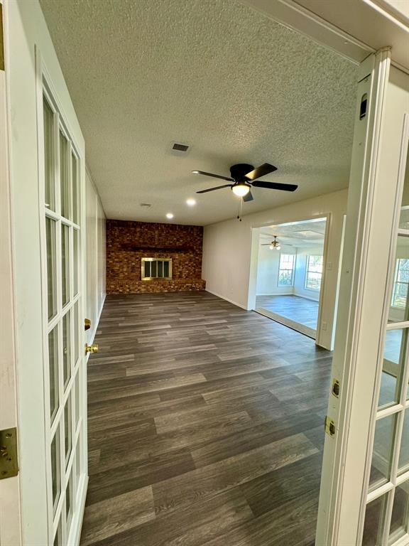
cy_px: 273
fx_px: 221
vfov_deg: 102.1
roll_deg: -1.7
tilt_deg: -4.5
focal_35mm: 14
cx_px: 204
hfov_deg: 85.7
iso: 250
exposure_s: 1/60
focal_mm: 2.22
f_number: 2.2
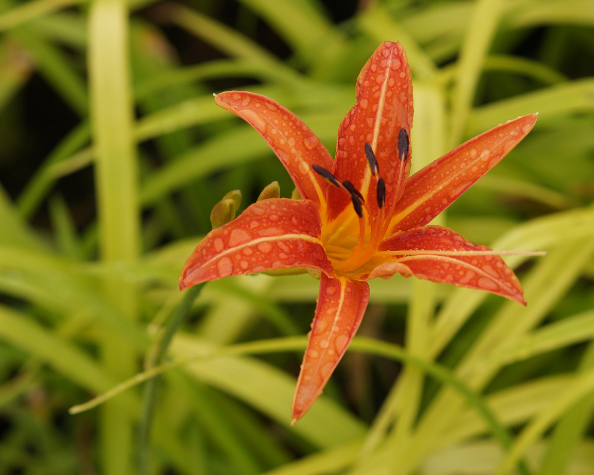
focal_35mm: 170
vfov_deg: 9.1
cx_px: 344
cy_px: 238
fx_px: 2988
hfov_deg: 11.3
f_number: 5
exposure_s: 1/160
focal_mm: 100
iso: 125
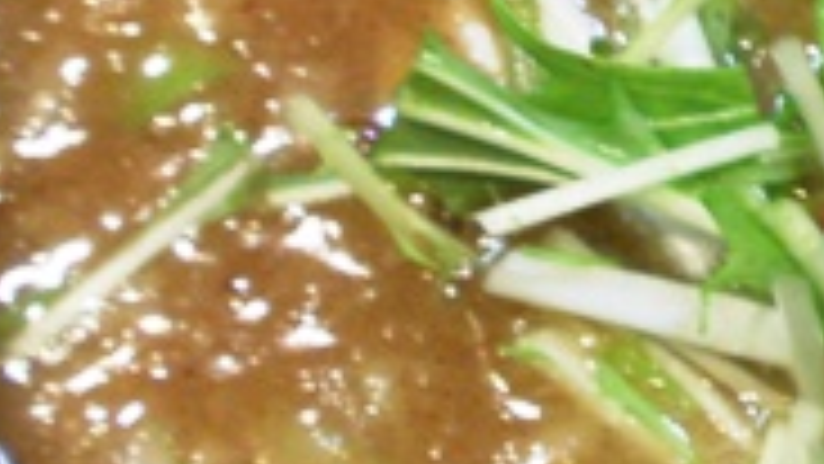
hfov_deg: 15.9
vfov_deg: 9.2
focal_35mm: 132
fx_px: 2885
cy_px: 72
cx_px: 865
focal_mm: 6.6
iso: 100
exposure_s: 1/5
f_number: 3.5
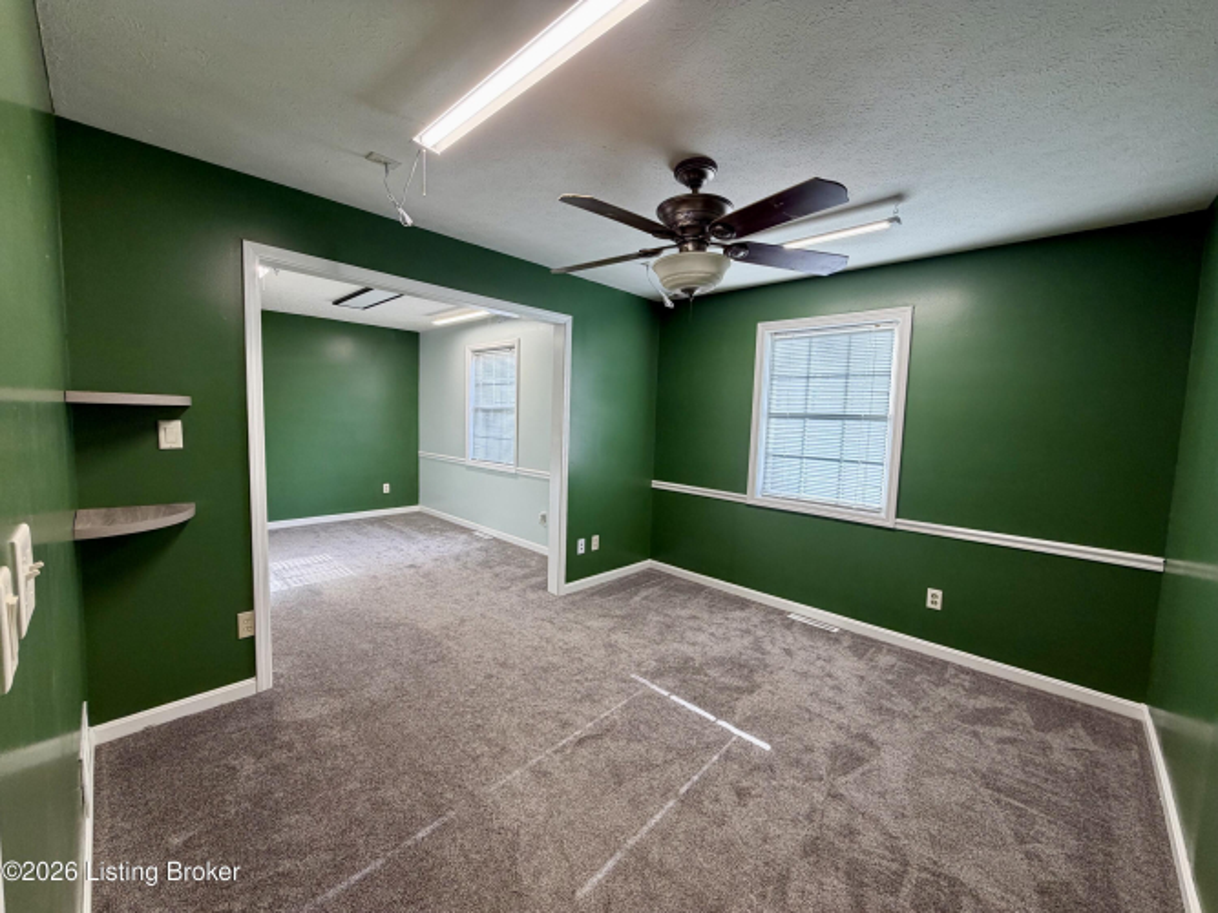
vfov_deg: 85.7
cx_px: 609
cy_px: 456
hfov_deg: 102.1
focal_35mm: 14
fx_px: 493
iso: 125
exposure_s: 1/120
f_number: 2.2
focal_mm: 2.22
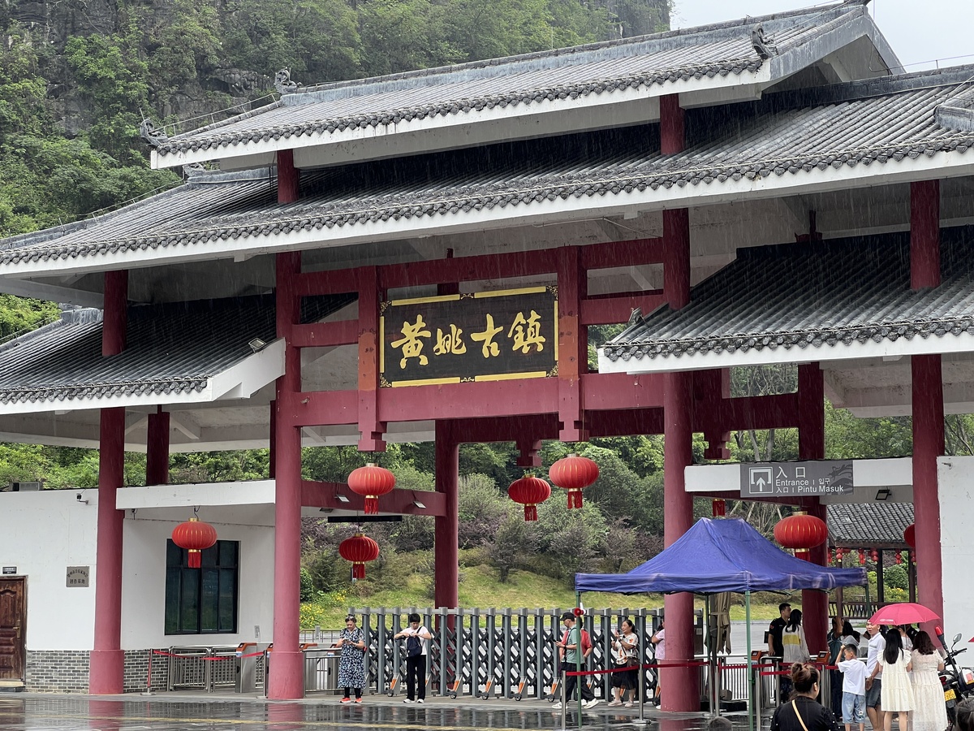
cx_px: 487
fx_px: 2167
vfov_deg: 19.1
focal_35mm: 77
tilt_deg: +5.1
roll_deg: -0.3
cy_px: 366
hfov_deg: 25.3
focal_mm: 9
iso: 32
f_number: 2.8
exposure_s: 1/99
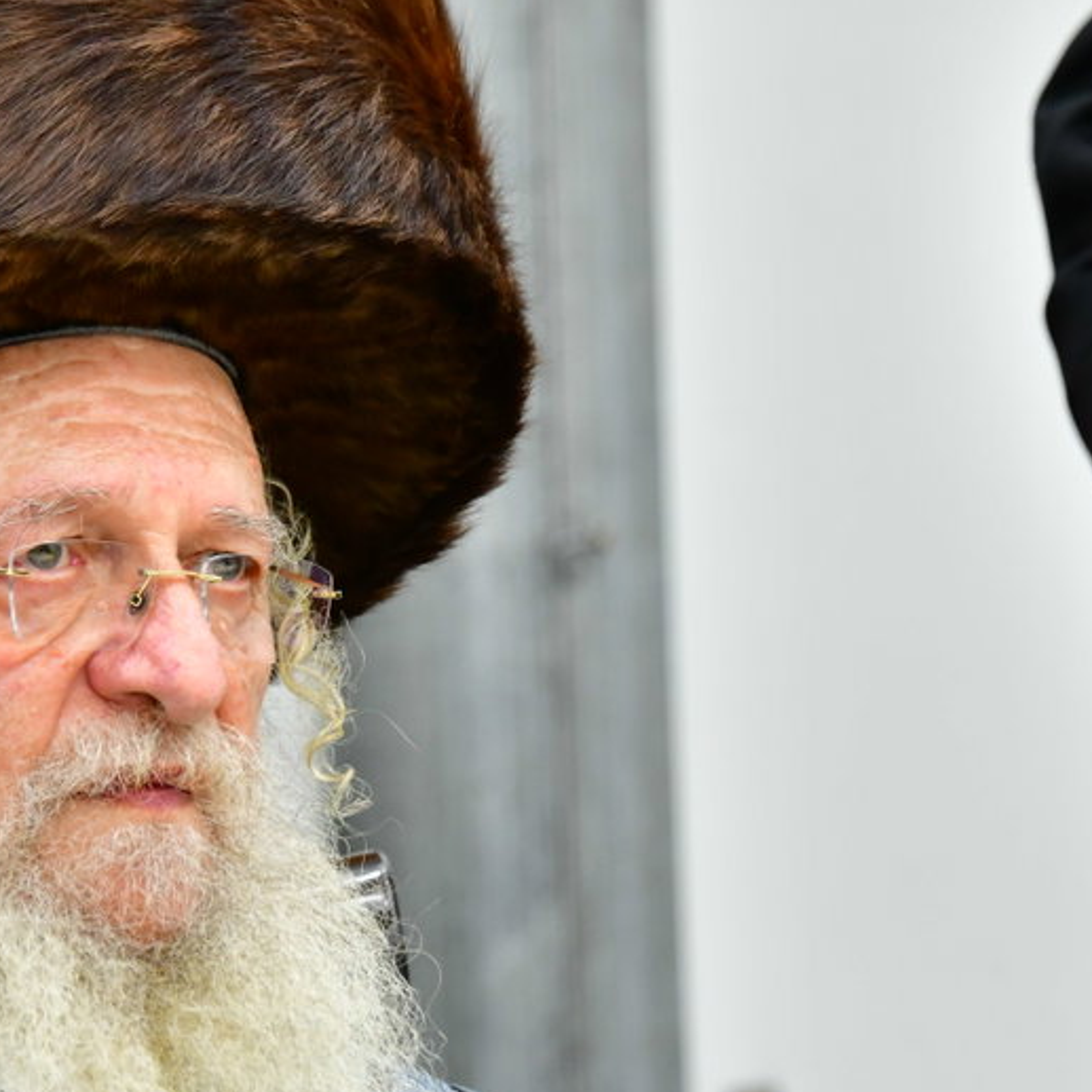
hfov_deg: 4.8
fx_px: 13134
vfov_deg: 4.8
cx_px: 101
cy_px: 554
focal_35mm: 368
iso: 2000
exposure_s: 1/160
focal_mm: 160
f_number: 5.6
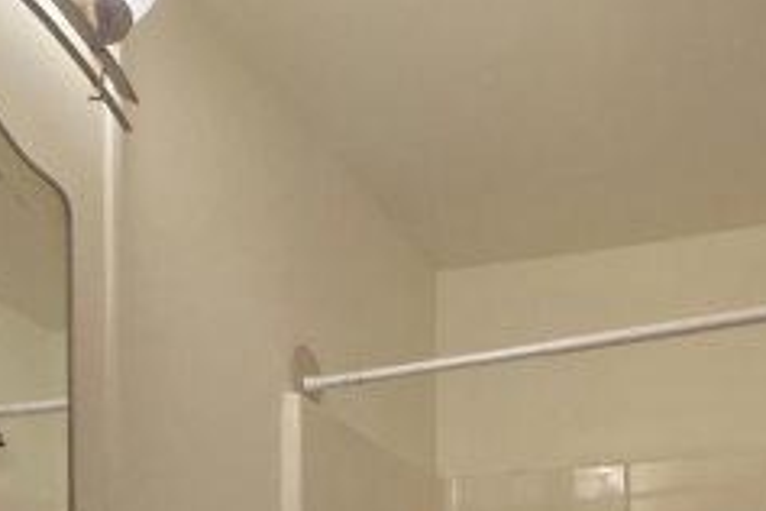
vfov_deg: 27.6
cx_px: 482
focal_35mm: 38
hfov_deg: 50.2
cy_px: 703
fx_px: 808
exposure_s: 1/60
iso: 64
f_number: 2.2
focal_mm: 2.2
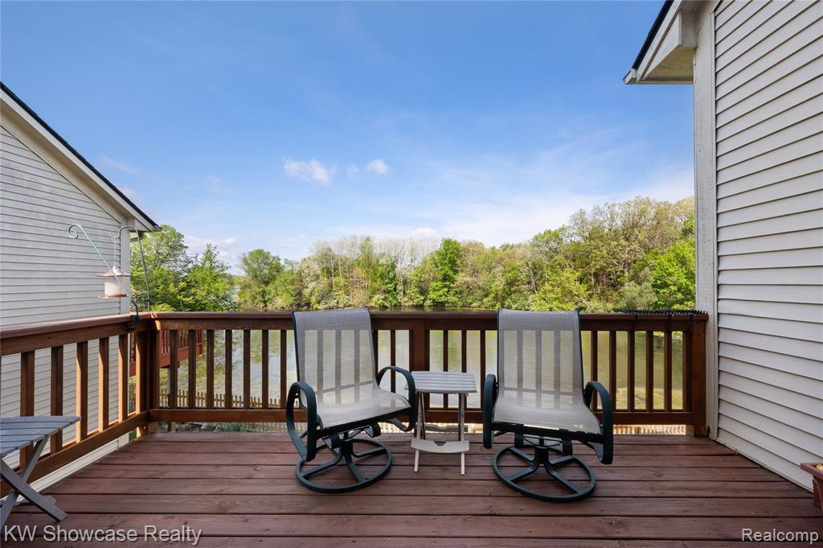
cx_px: 412
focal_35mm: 14
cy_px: 274
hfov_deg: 104.3
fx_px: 320
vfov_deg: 81.1
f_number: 11
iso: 100
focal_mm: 14
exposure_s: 1/15
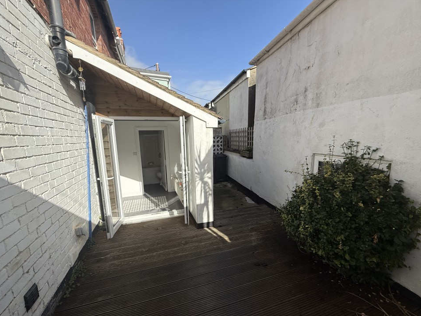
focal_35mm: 15
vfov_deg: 81.7
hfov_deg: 98.2
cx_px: 210
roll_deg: +1.2
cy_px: 167
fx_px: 182
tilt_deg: -8.6
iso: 64
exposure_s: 1/2024
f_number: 2.2
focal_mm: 2.22
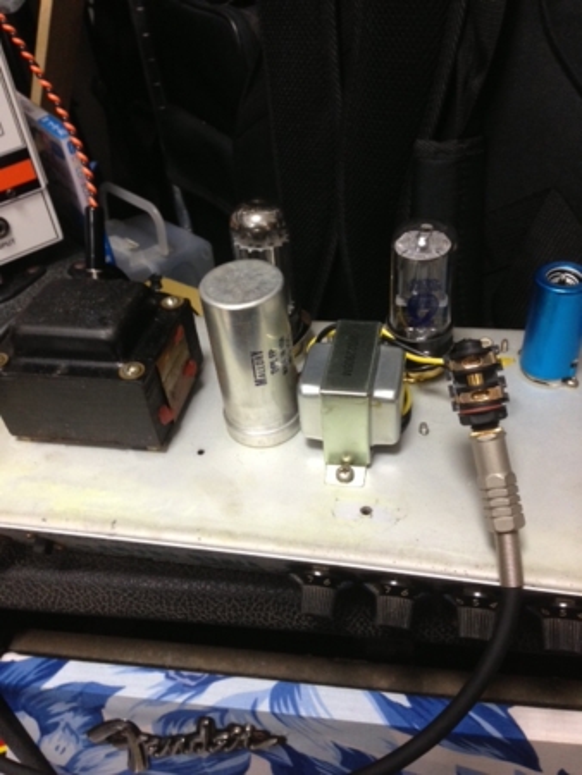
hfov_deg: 43.0
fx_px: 739
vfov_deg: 55.3
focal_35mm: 33
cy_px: 388
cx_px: 291
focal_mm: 4.13
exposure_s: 1/20
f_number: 2.4
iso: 125
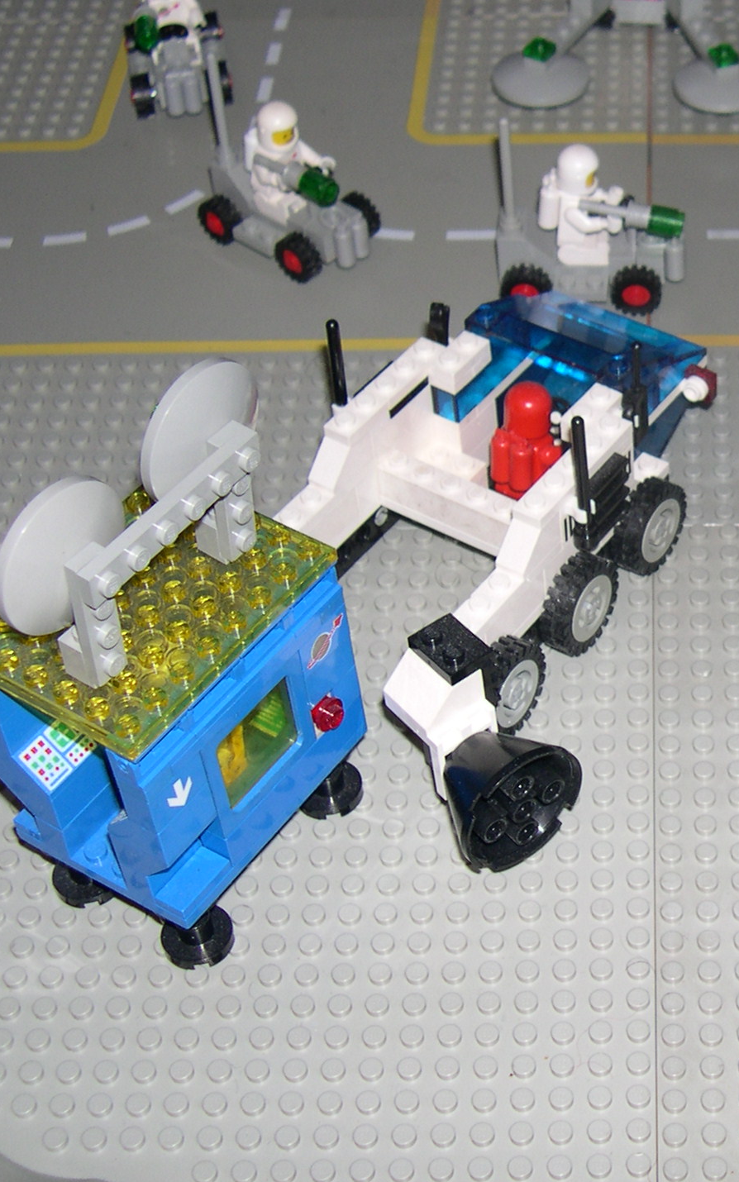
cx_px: 790
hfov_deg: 19.5
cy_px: 579
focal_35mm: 64
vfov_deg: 32.0
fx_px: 2062
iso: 100
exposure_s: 1/60
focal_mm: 8
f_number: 2.8
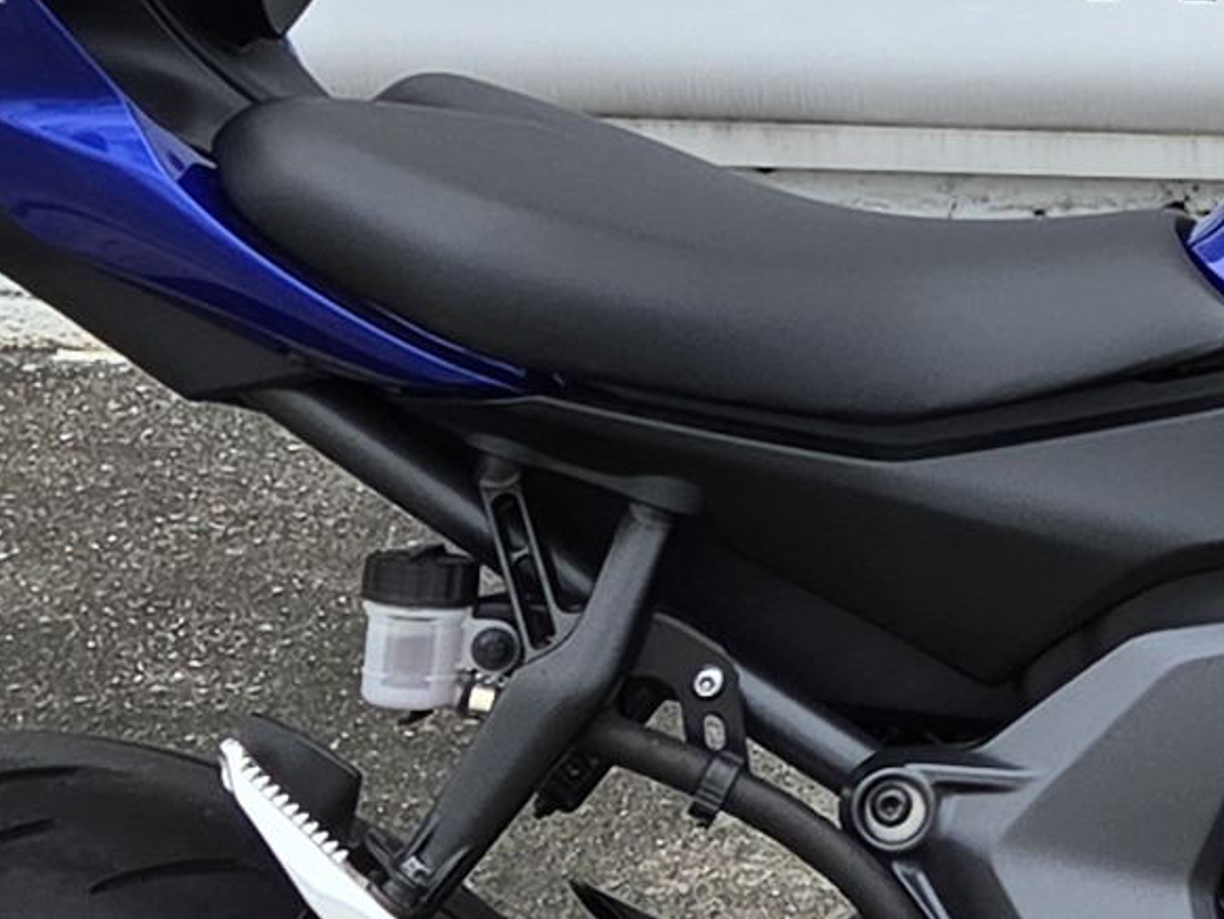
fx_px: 5589
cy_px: -250
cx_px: 1874
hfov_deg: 11.9
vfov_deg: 9.3
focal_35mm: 158
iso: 80
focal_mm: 5.4
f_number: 1.8
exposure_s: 1/2593
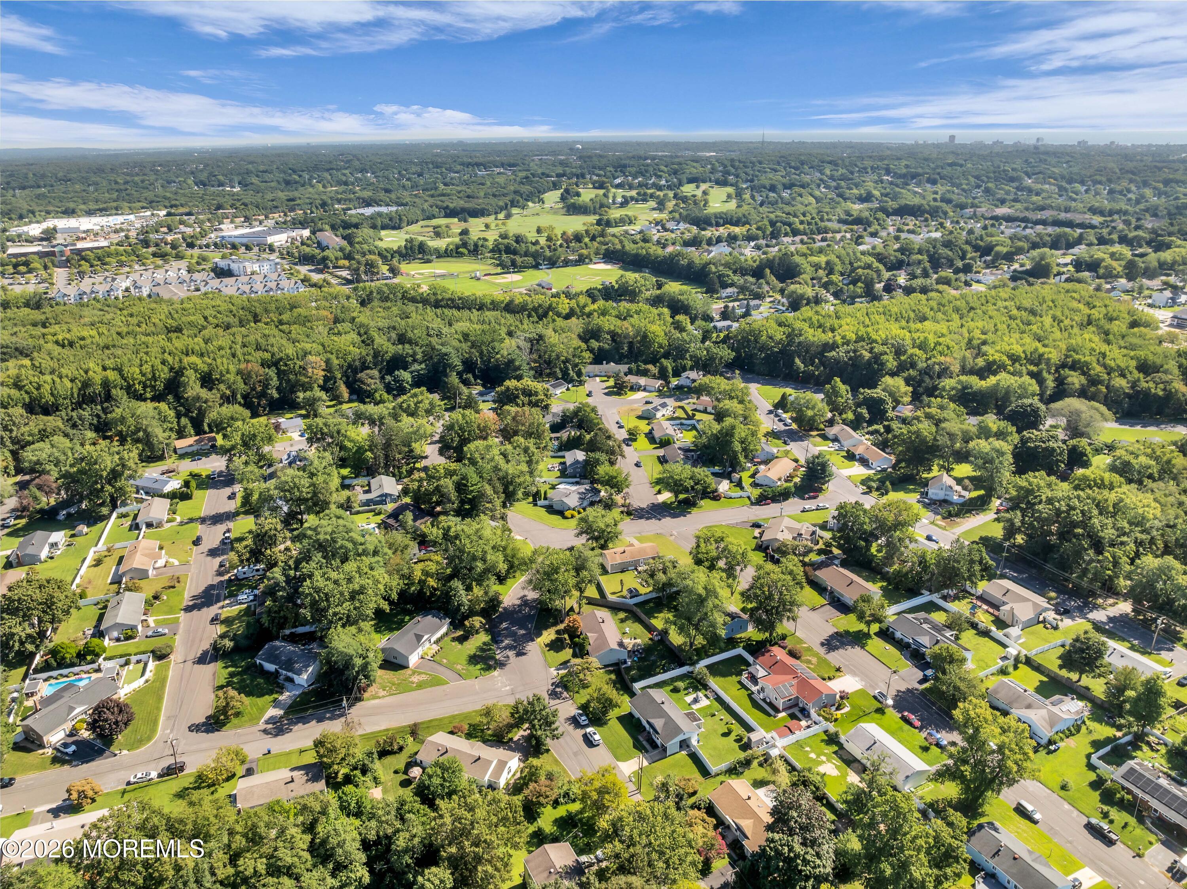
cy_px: 444
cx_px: 594
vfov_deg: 56.8
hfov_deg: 71.6
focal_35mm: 24
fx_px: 822
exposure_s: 1/2000
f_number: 2.8
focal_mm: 12.29
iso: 150
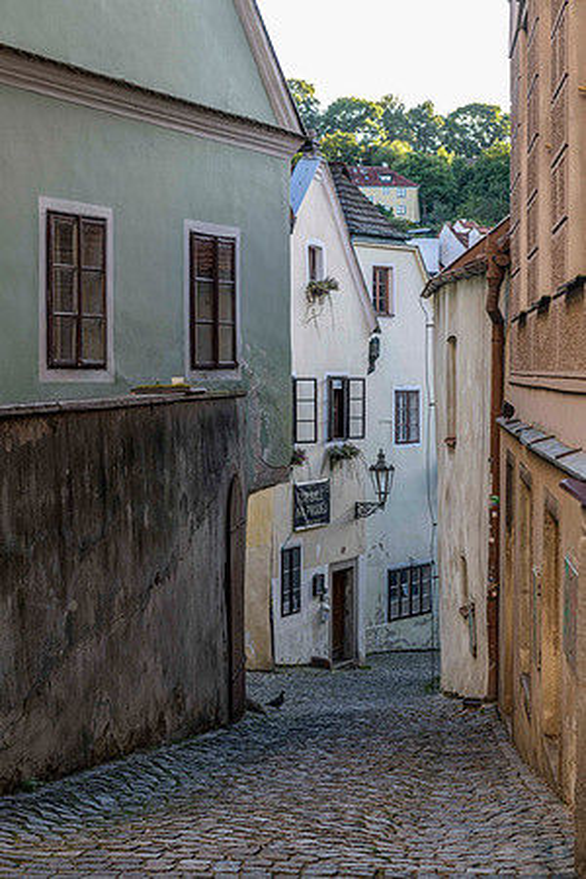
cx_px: 293
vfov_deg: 28.8
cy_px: 440
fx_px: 1709
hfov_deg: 19.5
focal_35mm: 70
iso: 360
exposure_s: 1/160
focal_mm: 70
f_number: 5
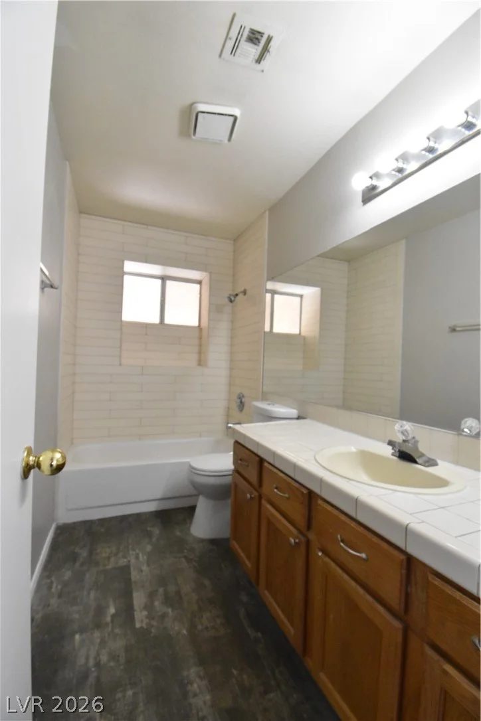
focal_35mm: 15
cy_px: 360
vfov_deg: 100.4
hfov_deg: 77.3
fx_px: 301
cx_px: 240
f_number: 7.1
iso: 4000
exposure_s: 1/200
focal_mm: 10
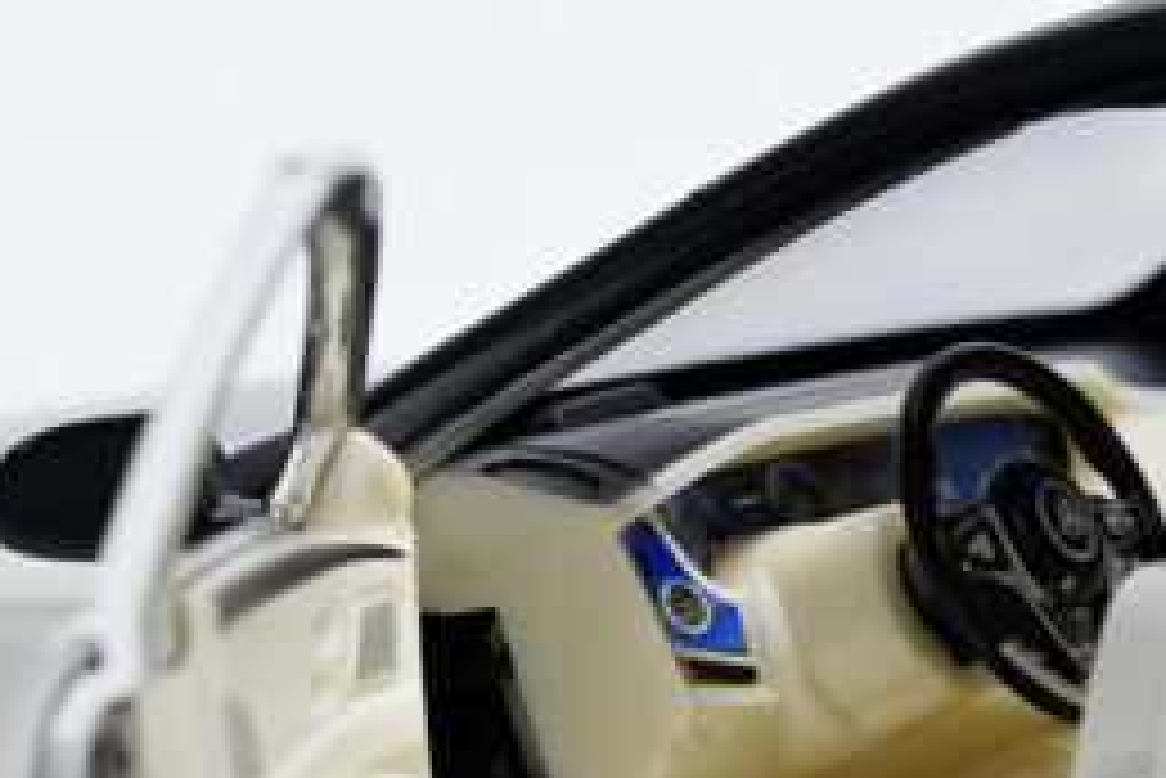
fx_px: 9203
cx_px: 662
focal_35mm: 284
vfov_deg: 4.8
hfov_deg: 7.2
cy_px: 542
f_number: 10
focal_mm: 70
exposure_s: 1/125
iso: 3200
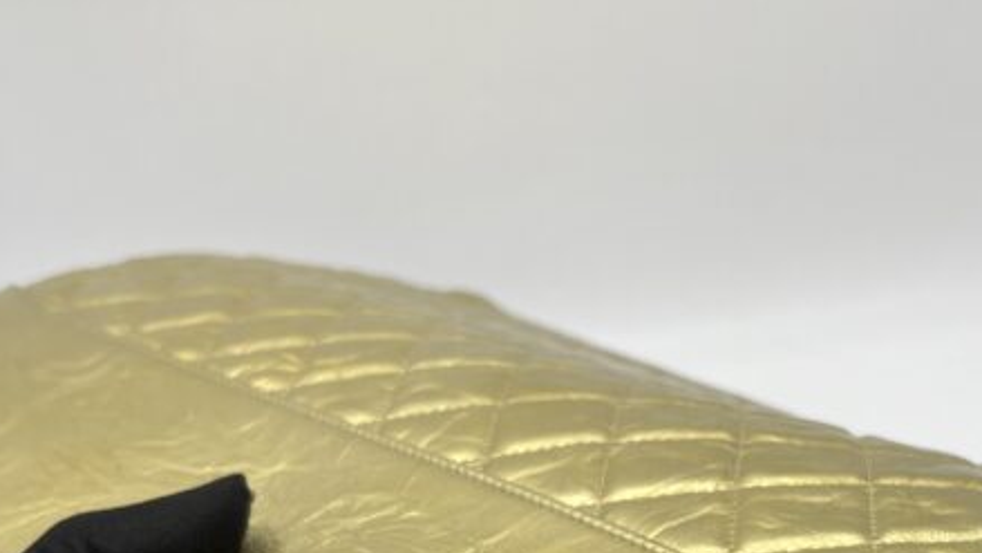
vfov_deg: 17.2
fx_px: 1719
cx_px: 752
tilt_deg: -40.6
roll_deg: +2.6
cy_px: 710
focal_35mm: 66
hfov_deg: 31.3
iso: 32
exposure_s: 1/123
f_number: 1.5
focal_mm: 5.7
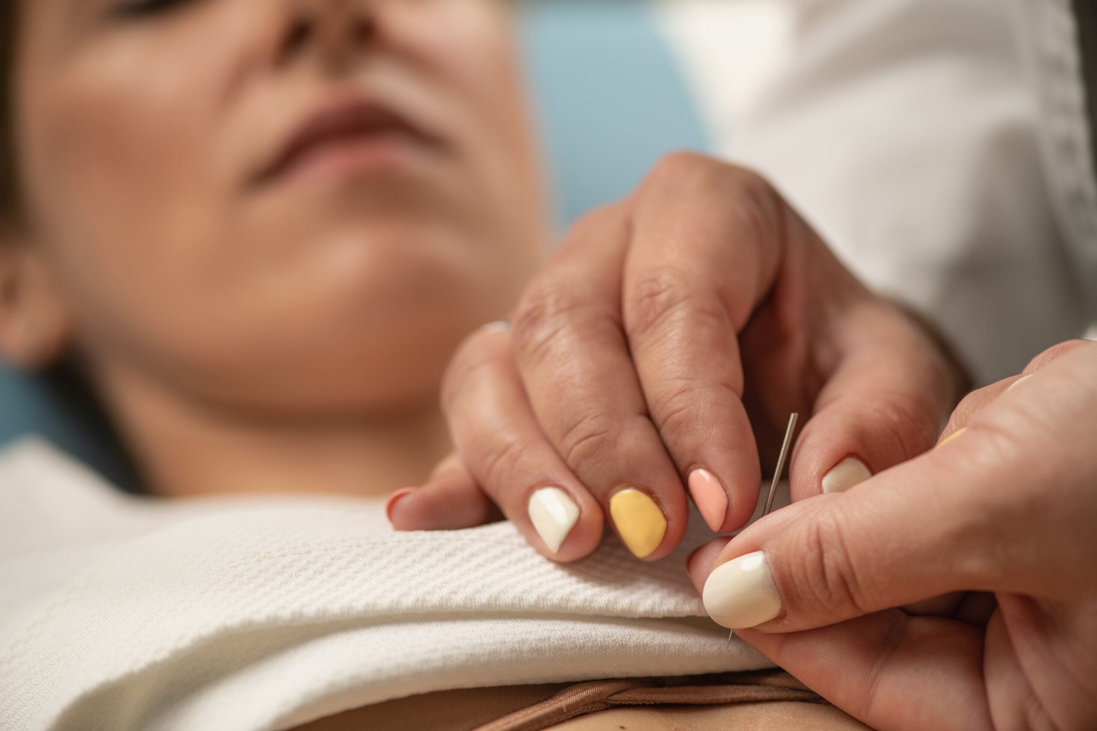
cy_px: 366
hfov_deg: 19.5
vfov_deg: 13.0
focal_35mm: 105
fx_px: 3200
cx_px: 548
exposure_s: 1/250
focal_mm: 105
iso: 64
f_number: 4
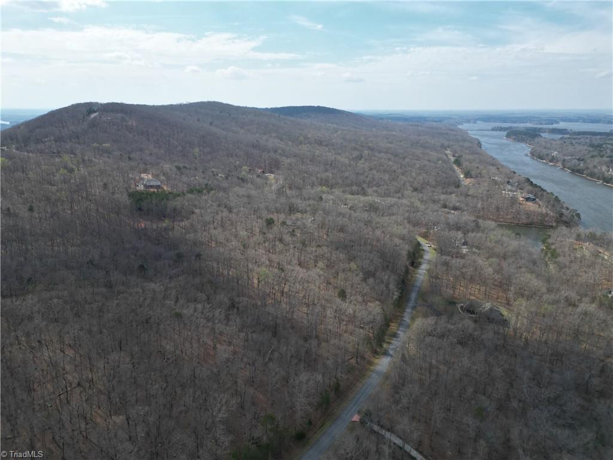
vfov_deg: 56.8
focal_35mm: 24
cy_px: 230
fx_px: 425
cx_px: 306
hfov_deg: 71.6
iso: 140
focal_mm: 6.72
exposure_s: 1/3200
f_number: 1.7
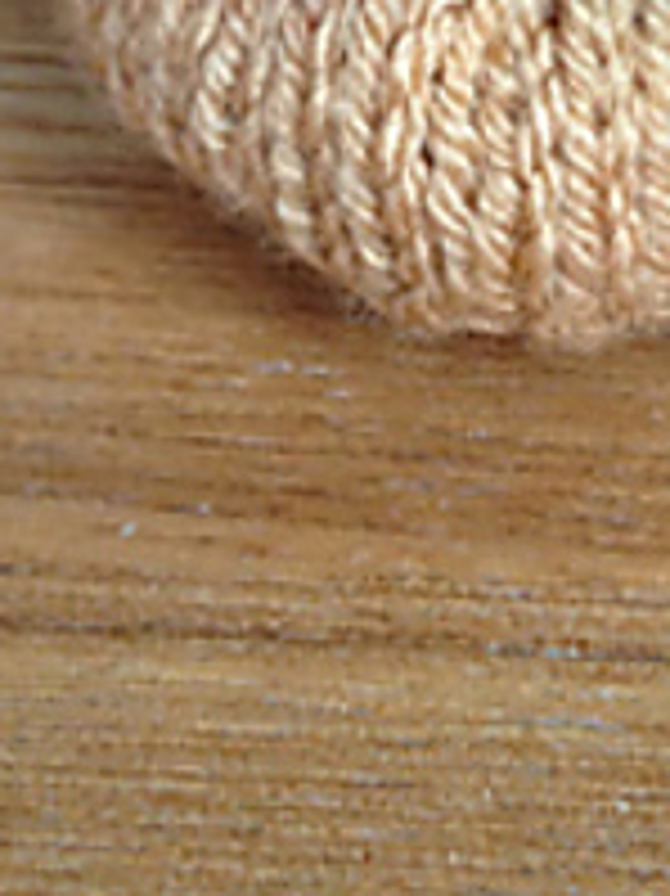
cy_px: -347
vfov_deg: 17.2
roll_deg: -0.6
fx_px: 2738
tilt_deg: -32.0
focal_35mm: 106
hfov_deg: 13.8
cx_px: 643
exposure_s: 1/20
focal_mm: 4.12
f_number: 2.4
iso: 100
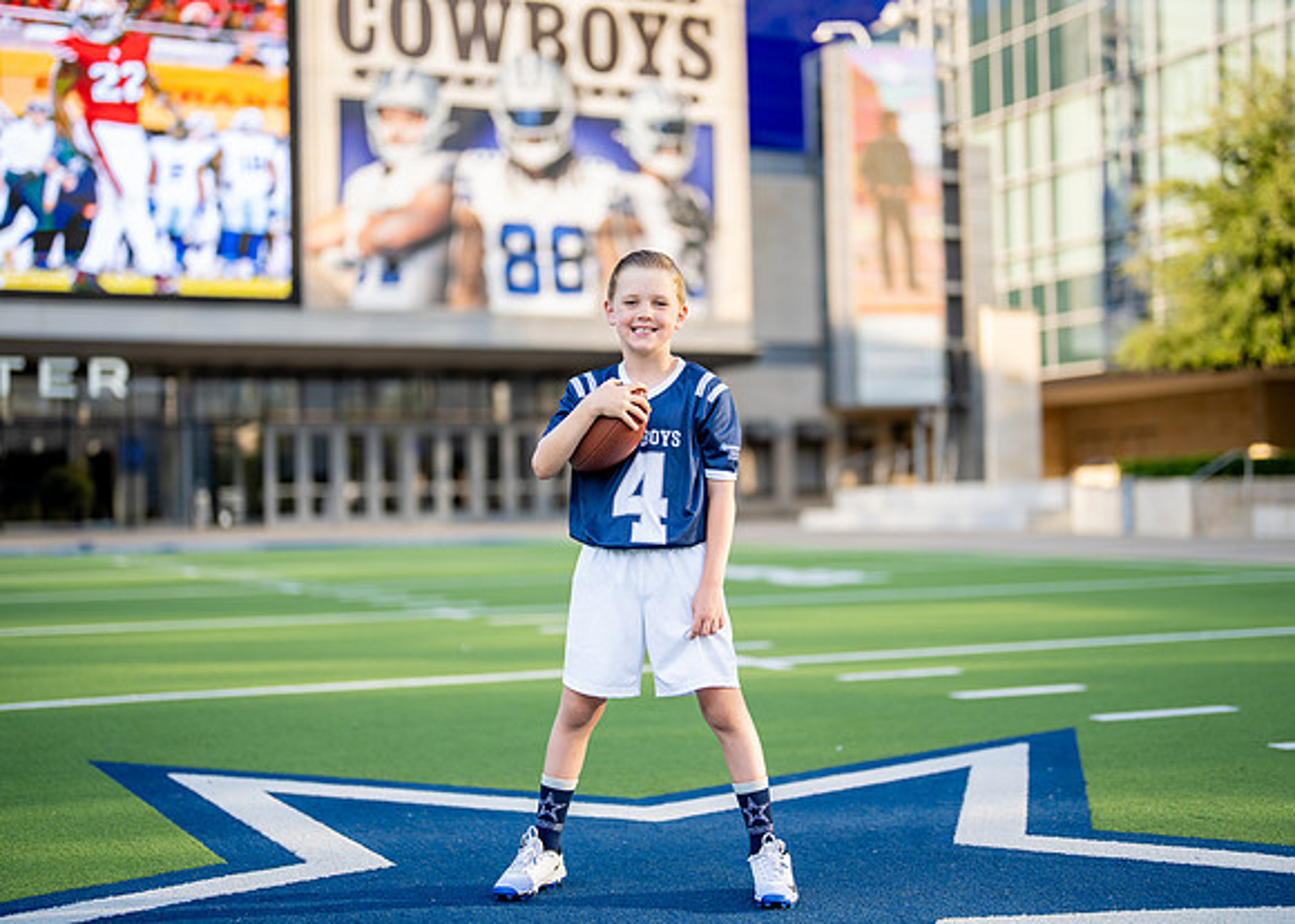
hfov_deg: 35.9
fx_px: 2000
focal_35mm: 54
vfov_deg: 26.0
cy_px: 462
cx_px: 658
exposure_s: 1/1600
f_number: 1.2
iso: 100
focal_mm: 50
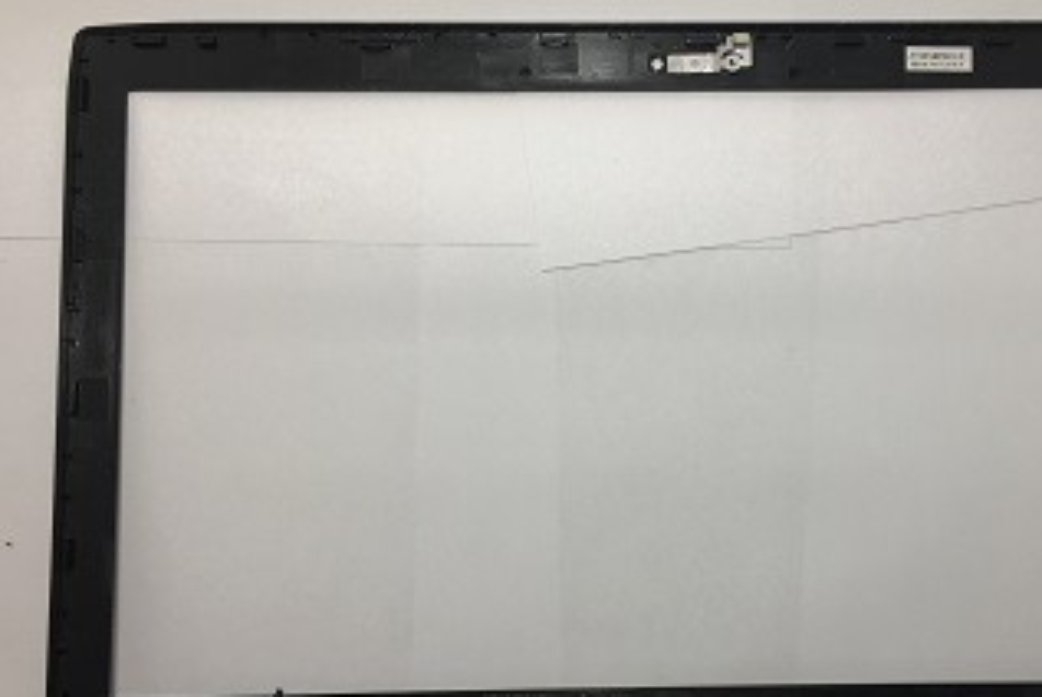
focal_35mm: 38
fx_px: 1101
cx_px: 651
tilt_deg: -87.2
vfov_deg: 35.0
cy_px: 414
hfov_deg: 50.2
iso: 25
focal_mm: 4.15
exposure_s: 1/50
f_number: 2.2
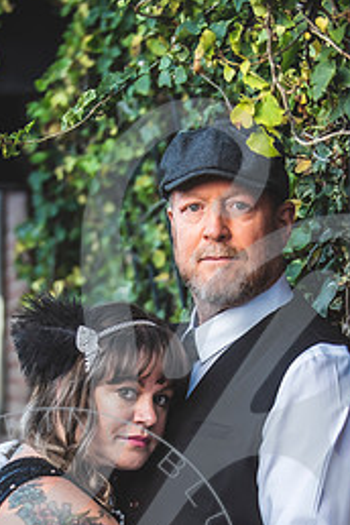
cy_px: 442
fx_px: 1779
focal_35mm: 122
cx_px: 149
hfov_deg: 11.2
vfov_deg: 16.6
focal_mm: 70
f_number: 2.8
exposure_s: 1/250
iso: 100
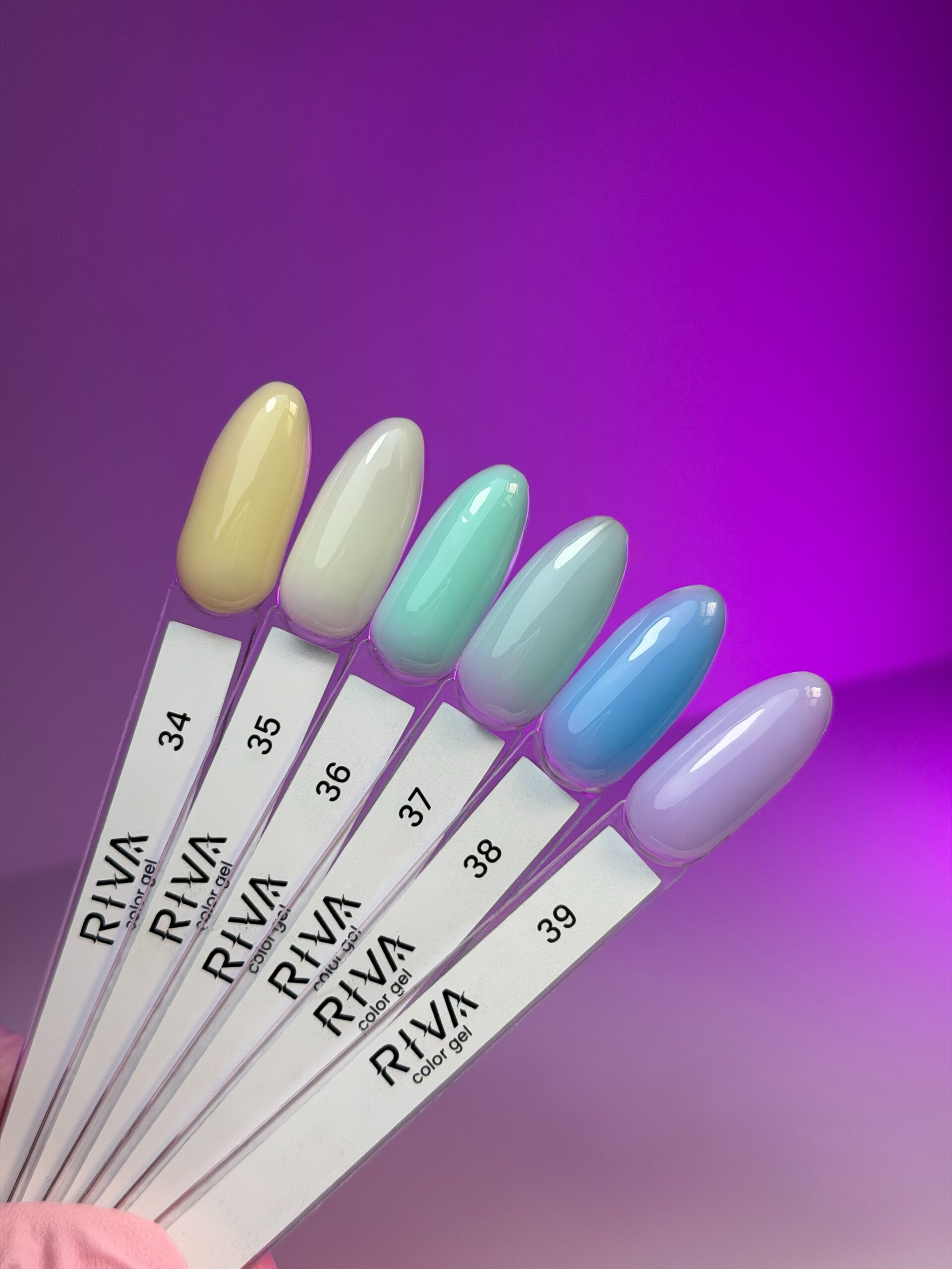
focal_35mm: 48
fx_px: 1760
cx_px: 476
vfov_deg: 39.7
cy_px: 634
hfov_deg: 30.3
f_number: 1.78
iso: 64
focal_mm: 6.76
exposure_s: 1/1222
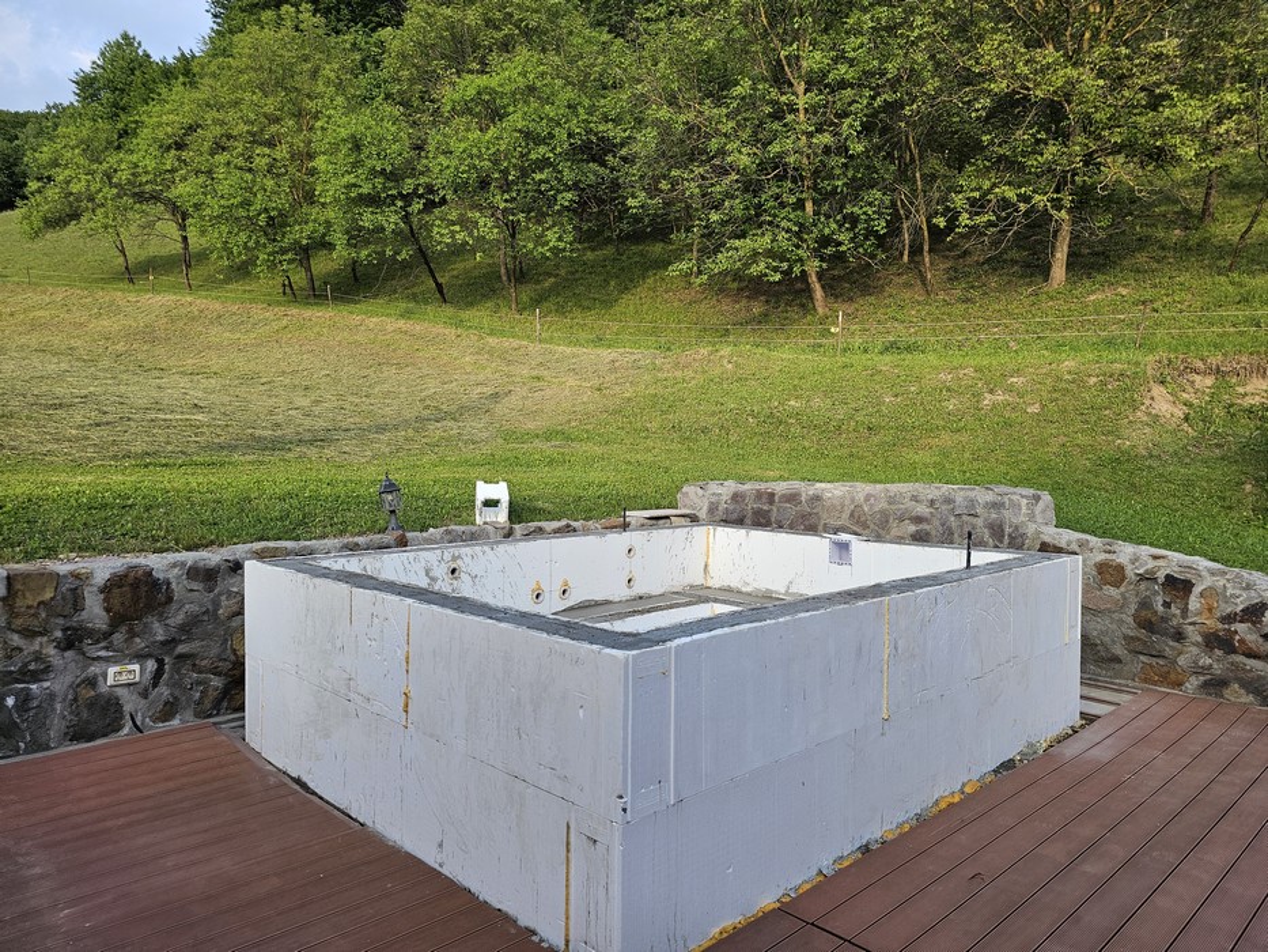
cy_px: 476
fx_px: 843
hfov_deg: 73.9
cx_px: 634
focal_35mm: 23
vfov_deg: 58.9
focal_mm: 6.3
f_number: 1.7
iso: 25
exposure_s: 1/180
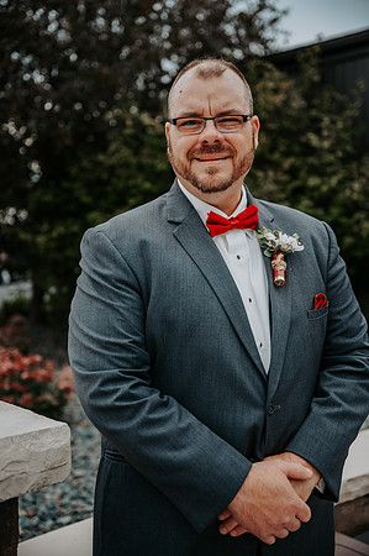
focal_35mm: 47
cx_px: 184
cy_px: 278
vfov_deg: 42.0
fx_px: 724
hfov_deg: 28.6
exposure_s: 1/1000
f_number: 2.8
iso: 200
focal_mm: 47
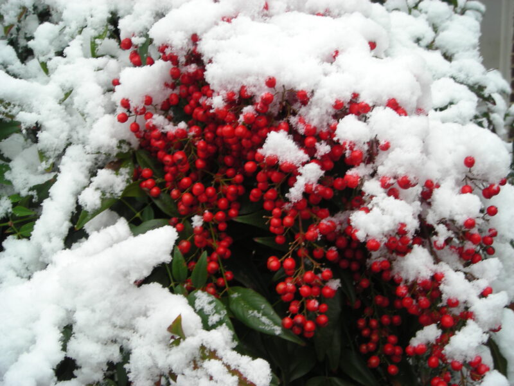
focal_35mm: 41
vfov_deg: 35.1
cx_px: 257
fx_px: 609
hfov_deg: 45.8
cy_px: 193
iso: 50
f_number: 3.3
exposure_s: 1/48.8
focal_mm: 6.8
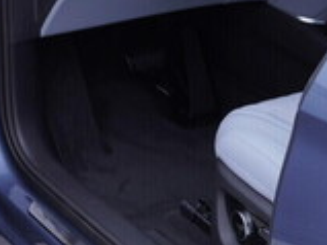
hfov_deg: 16.0
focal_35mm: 120
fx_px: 1133
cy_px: 13
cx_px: -21
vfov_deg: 12.2
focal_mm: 24
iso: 125
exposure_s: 1/50
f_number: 3.2
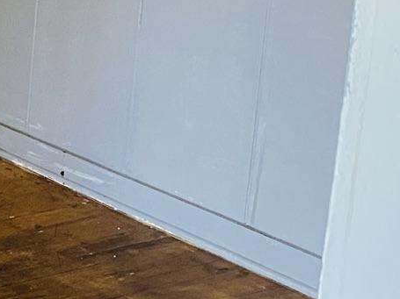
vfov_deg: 12.5
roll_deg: -1.4
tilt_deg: -12.0
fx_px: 1352
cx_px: -360
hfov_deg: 14.4
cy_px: -2
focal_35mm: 117
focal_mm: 4.25
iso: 320
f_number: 1.8
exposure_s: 1/60
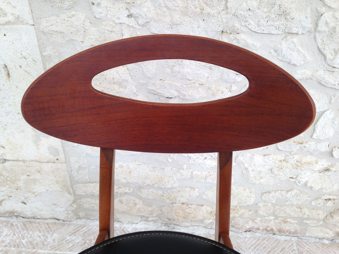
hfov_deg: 55.4
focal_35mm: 33
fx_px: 323
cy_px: 127
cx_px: 170
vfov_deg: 42.9
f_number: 2.4
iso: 50
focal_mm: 4.12
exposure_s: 1/155
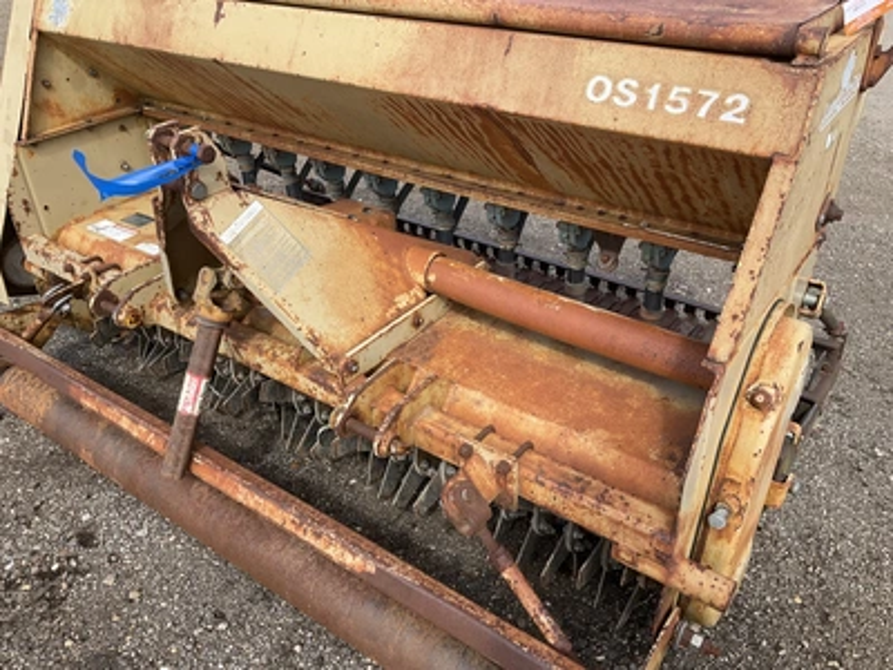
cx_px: 446
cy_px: 335
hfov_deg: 61.7
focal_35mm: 29
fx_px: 748
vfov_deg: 48.2
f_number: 1.8
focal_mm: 3
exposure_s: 1/739
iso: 25
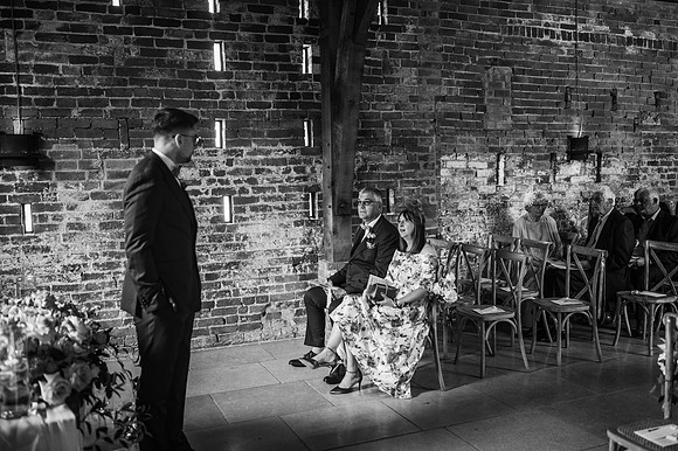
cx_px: 339
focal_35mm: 35
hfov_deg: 54.5
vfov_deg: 37.8
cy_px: 226
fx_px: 659
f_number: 1.8
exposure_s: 1/200
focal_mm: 35
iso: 250
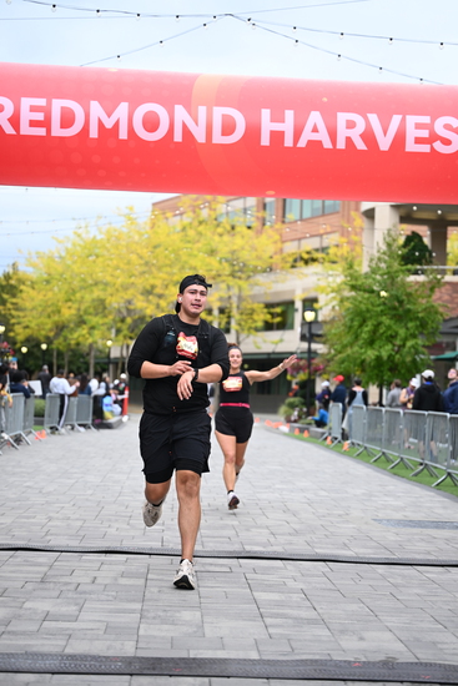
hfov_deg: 19.5
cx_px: 229
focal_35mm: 70
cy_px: 343
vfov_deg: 28.8
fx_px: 1335
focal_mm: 70
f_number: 2.8
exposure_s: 1/2000
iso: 640
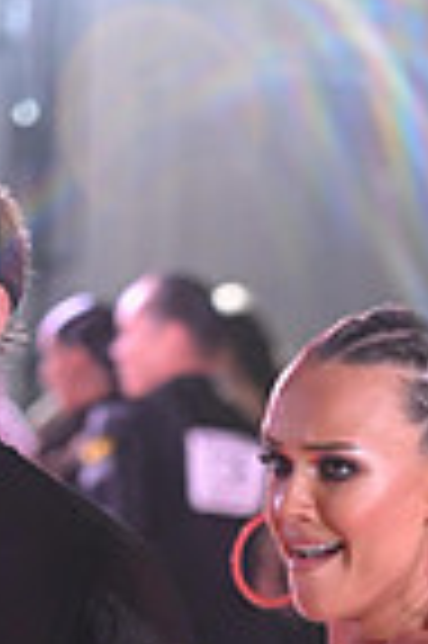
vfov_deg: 3.7
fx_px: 9796
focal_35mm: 548
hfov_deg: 2.5
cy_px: 1076
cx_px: 475
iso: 1600
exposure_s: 1/200
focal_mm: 135
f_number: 4.5
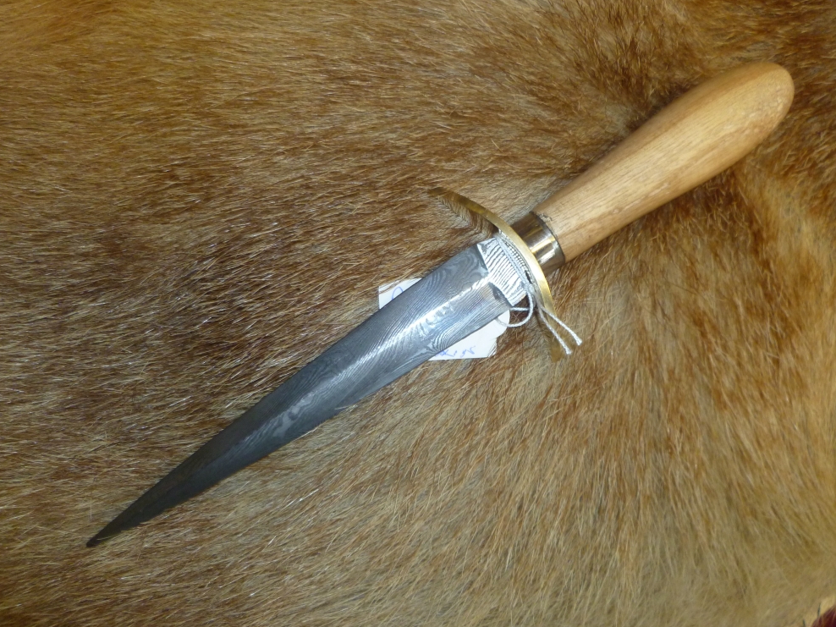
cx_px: 471
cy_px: 305
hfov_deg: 53.8
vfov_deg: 41.8
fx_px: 821
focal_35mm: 34
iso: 160
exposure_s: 1/30
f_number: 2.8
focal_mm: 5
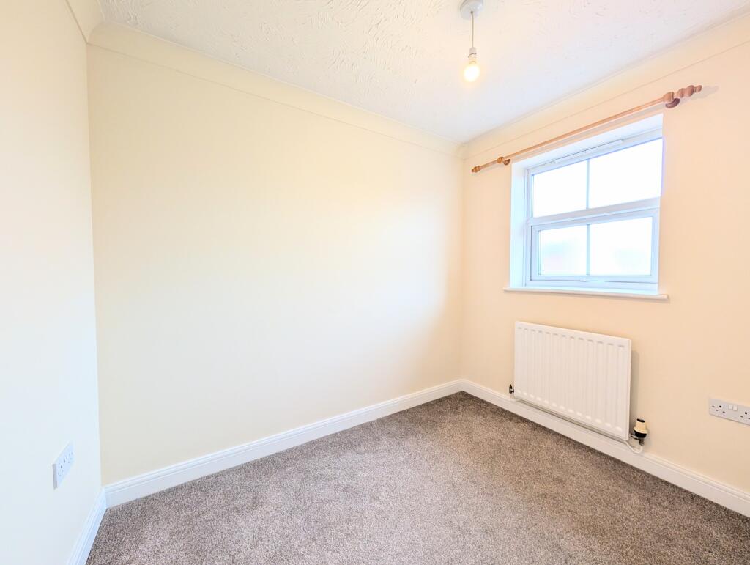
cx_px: 375
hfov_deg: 110.5
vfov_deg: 94.6
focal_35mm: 12
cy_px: 282
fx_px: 260
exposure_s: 1/90
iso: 146
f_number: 1.7
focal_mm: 2.02
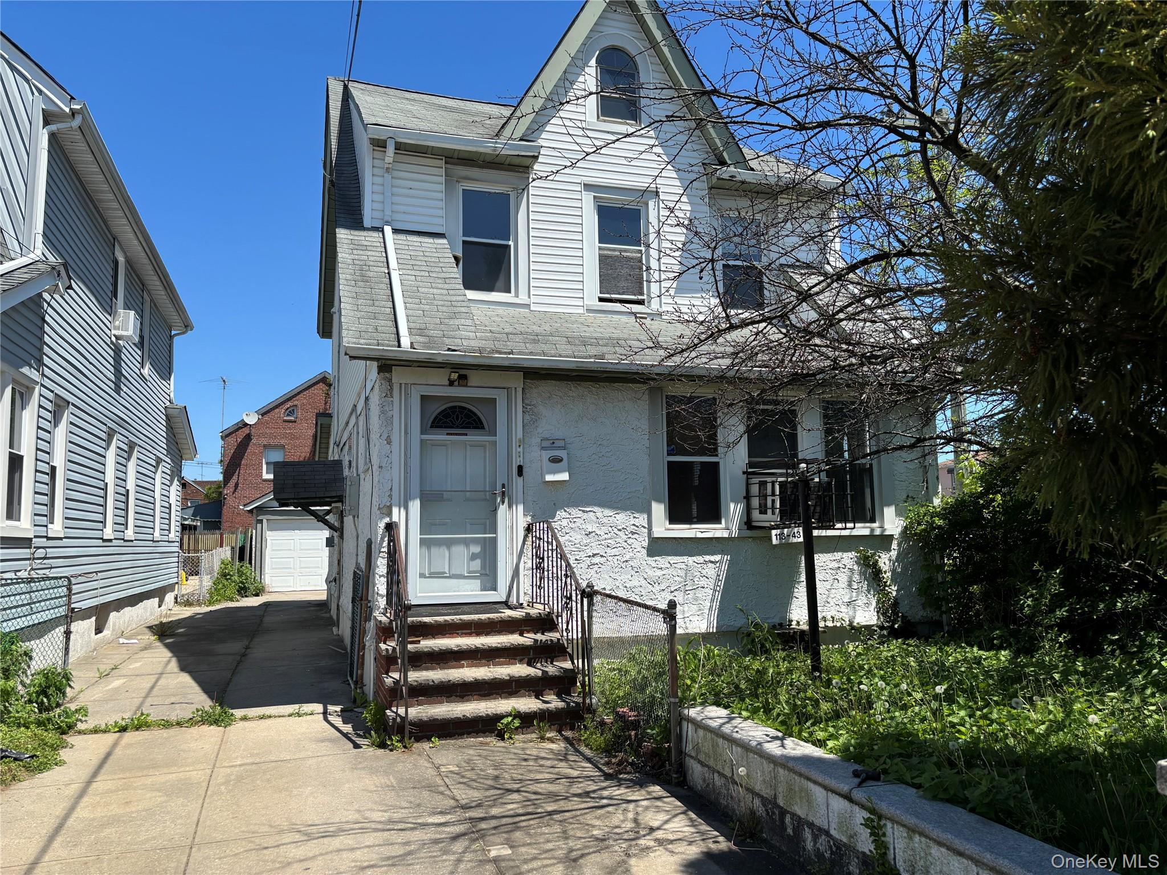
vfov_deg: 53.1
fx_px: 877
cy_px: 438
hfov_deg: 67.3
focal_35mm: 26
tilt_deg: +6.1
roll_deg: +1.0
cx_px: 584
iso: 50
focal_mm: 5.96
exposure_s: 1/2933
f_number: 1.6
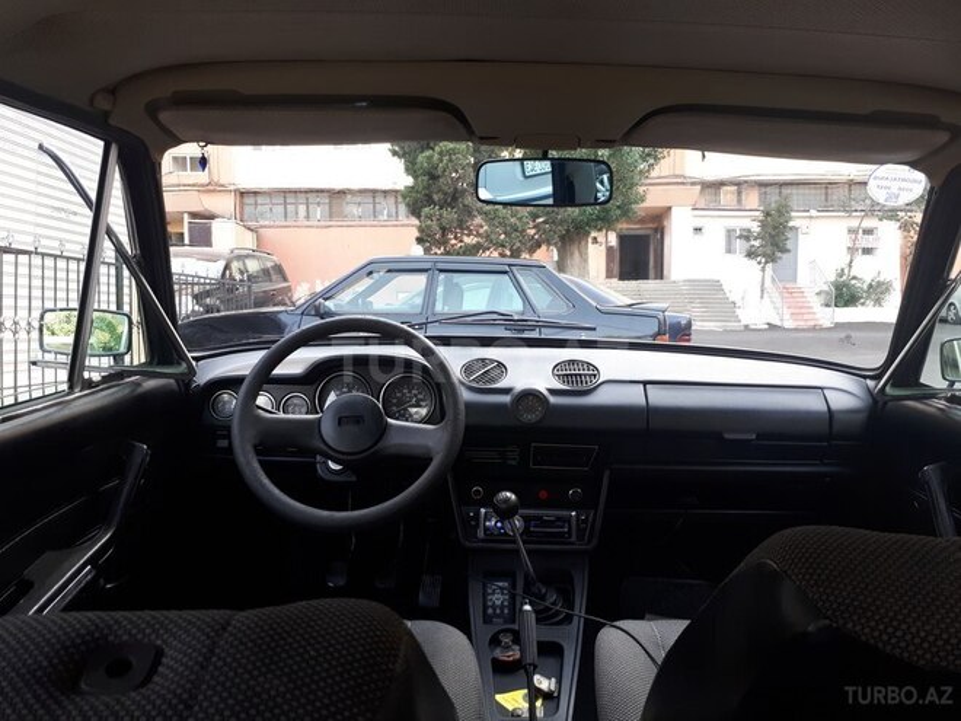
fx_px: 750
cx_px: 480
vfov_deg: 51.4
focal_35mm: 27
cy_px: 360
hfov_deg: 65.3
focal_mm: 3.6
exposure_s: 1/100
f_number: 1.9
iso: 80
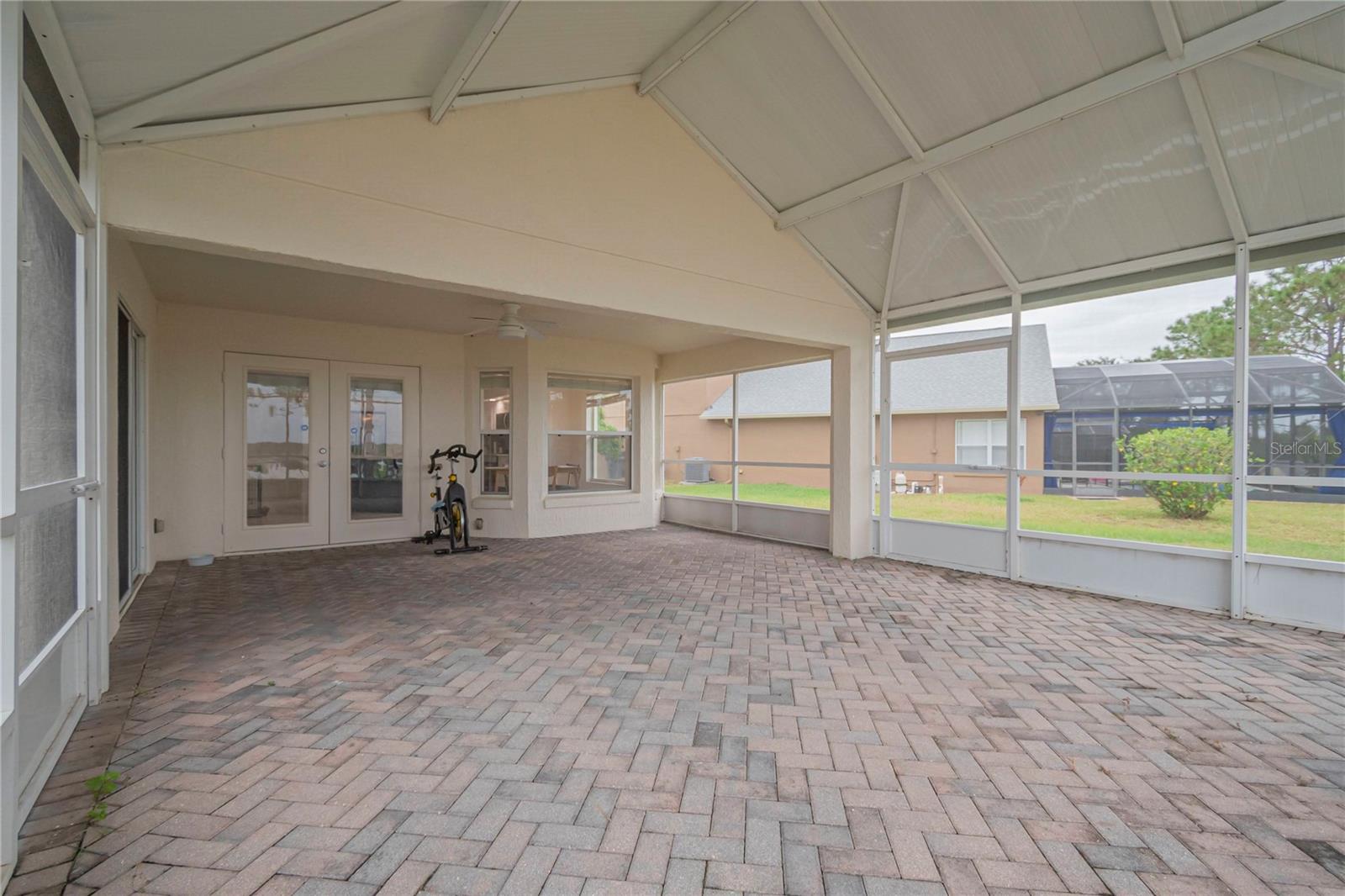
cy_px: 448
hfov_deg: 100.4
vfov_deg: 77.3
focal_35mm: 15
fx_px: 560
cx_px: 672
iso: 360
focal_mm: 10
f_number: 4.5
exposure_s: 1/250
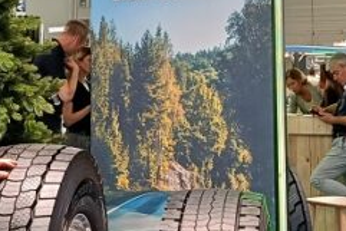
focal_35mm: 106
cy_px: -62
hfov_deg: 19.2
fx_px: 1019
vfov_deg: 12.6
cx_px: 102
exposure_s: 1/100
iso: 539
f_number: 1.7
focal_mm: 5.24
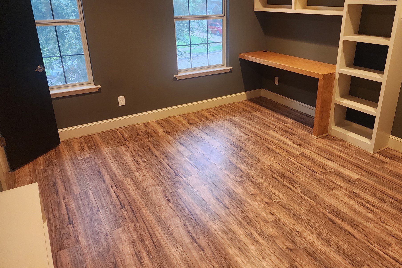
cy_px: 106
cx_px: 224
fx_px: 302
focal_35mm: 27
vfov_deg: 47.6
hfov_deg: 67.2
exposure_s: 1/120
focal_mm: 6.4
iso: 640
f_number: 1.8
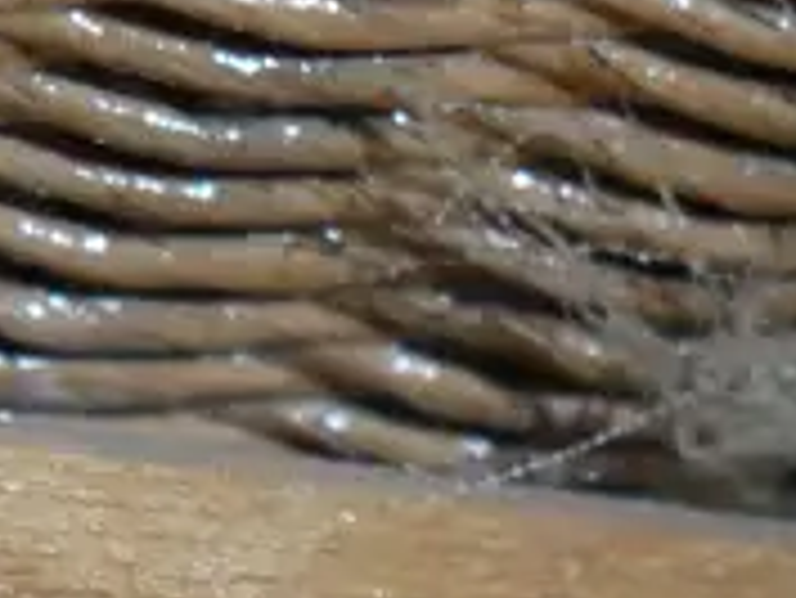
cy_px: 1059
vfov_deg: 3.9
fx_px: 8767
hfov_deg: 5.2
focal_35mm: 381
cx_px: 697
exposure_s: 1/80
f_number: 5.4
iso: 800
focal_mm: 33
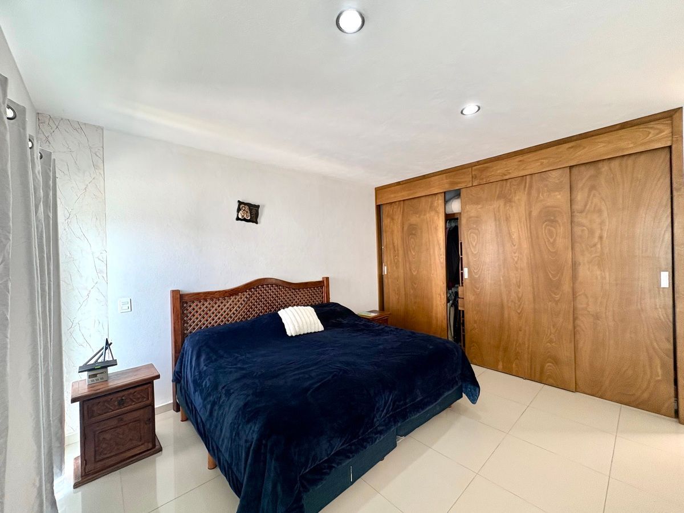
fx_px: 277
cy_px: 256
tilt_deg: +0.2
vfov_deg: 85.7
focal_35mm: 14
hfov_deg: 102.1
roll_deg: +0.7
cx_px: 342
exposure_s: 1/60
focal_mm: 2.22
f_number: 2.2
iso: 200
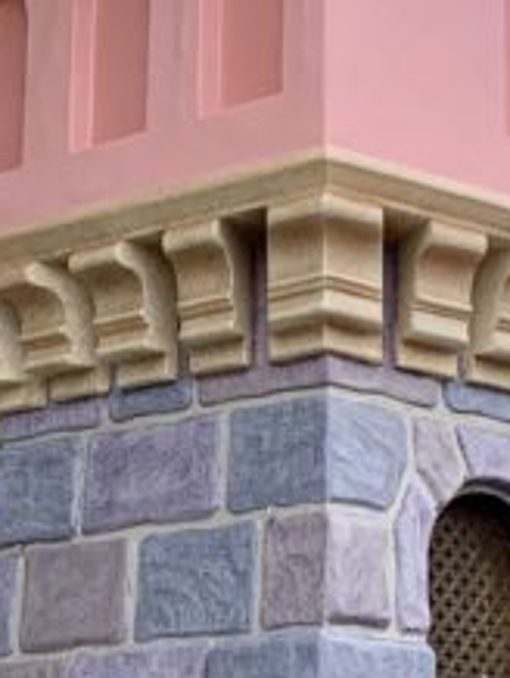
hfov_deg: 10.4
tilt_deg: +14.9
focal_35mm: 143
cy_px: 274
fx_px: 2804
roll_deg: -0.8
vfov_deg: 13.8
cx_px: 264
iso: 25
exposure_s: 1/829
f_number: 1.8
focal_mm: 4.25
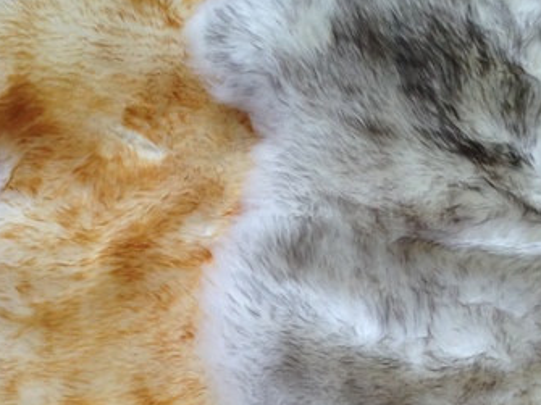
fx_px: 1578
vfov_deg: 14.5
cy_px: 332
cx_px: 199
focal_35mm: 101
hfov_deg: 19.4
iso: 64
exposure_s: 1/120
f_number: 2.4
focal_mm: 4.12
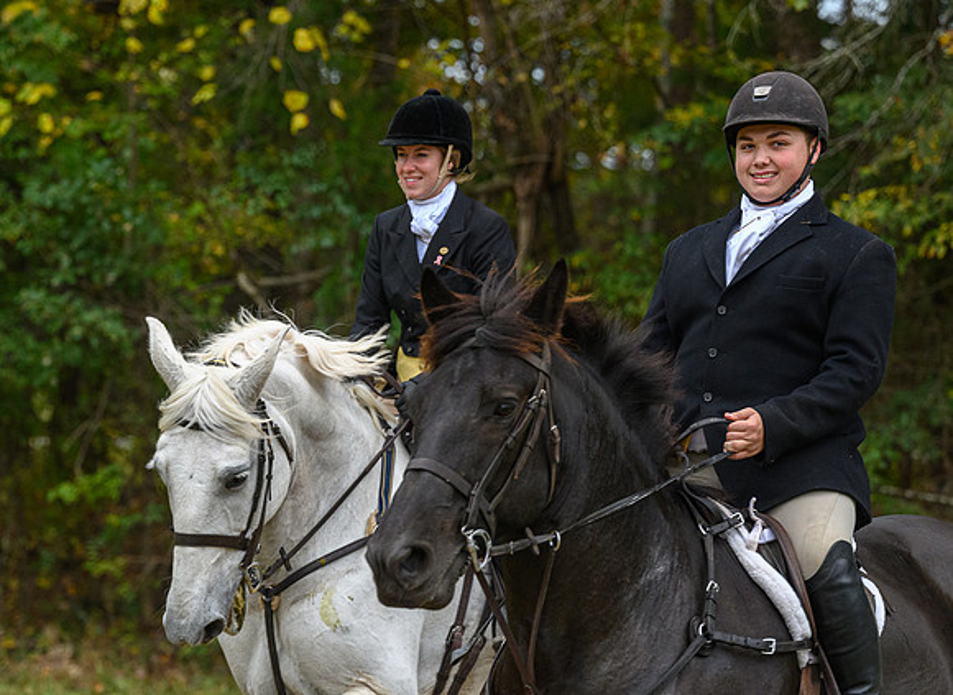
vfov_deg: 9.0
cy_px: 442
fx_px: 4396
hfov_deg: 12.4
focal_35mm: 161
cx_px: 469
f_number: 3.2
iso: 1250
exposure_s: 1/1000
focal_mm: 97
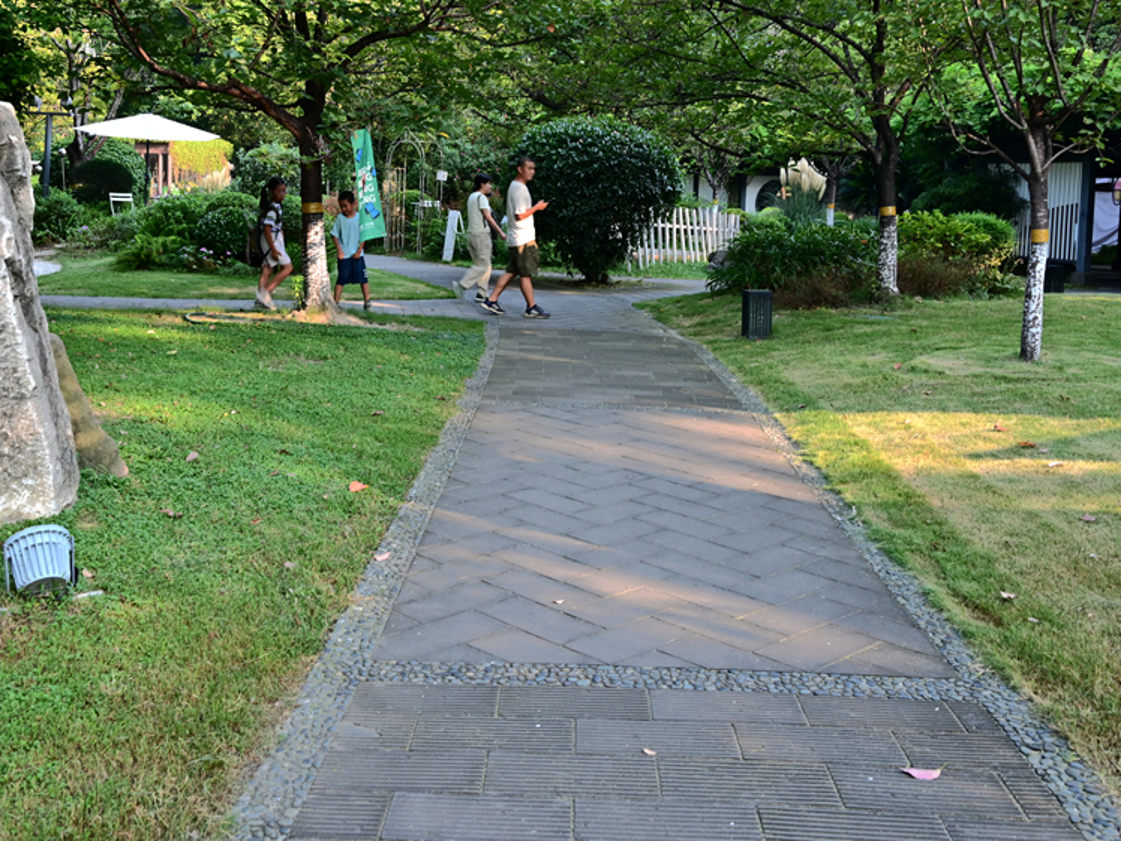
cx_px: 525
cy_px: 273
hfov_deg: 50.1
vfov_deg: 38.2
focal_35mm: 37
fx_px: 1198
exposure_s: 1/40
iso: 200
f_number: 8
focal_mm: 24
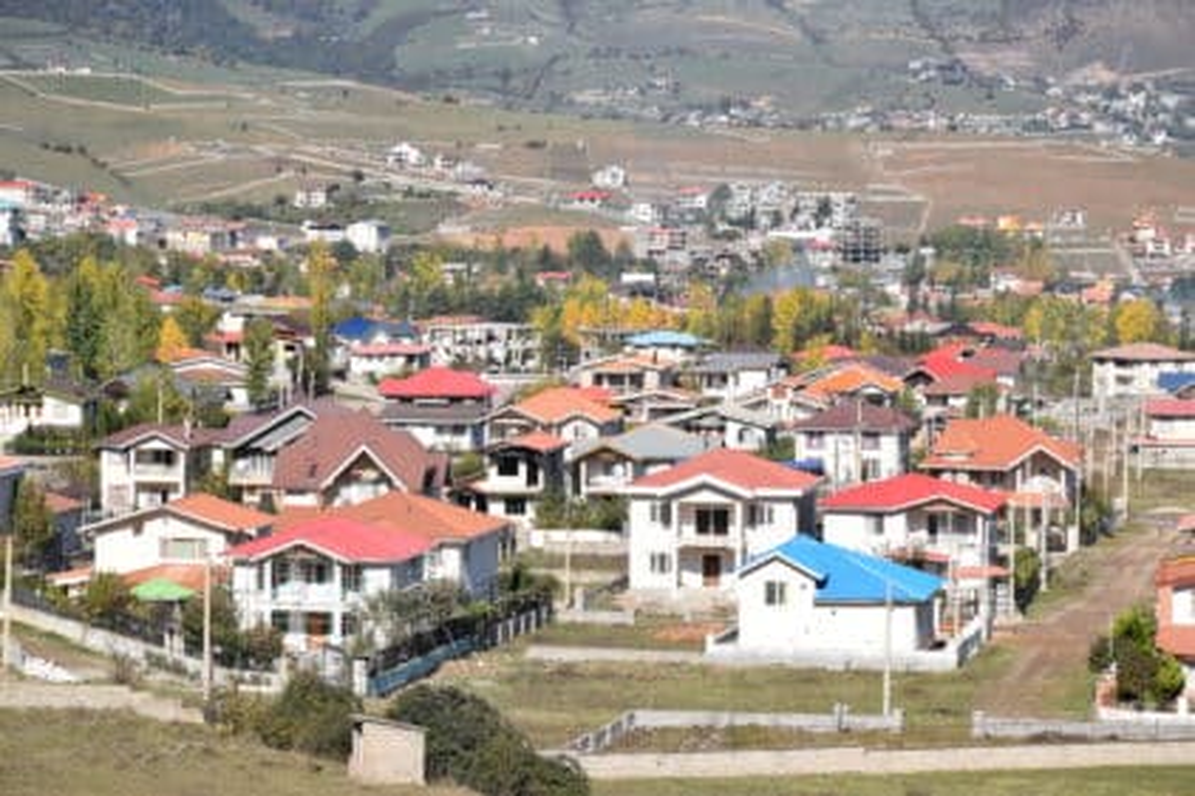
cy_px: 398
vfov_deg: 10.7
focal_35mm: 128
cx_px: 598
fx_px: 4230
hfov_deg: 16.1
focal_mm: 85
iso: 200
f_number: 11
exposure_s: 1/500
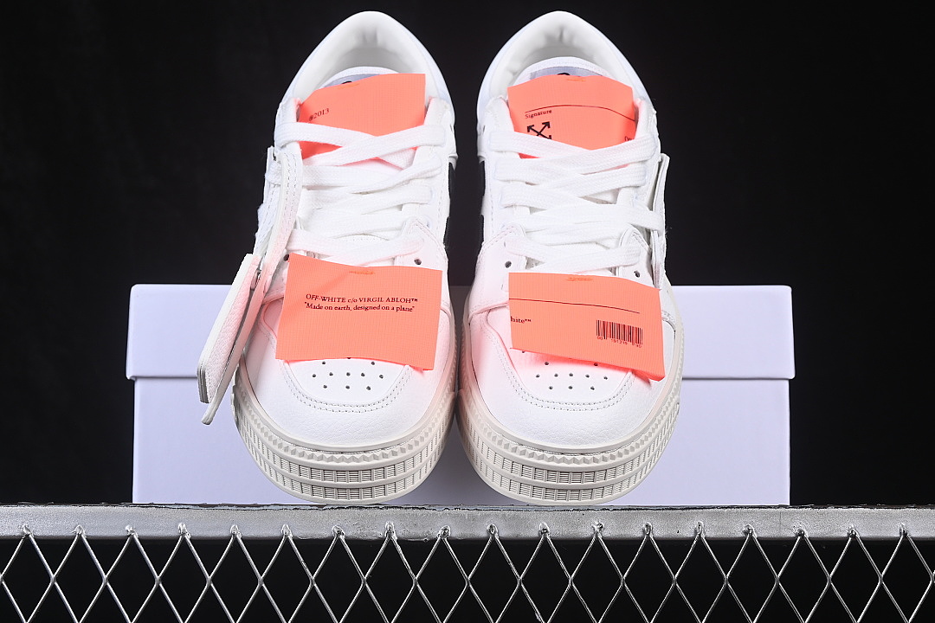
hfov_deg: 27.0
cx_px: 468
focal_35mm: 75
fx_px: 1948
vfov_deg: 18.2
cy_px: 312
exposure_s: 1/100
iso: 160
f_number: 8
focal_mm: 50
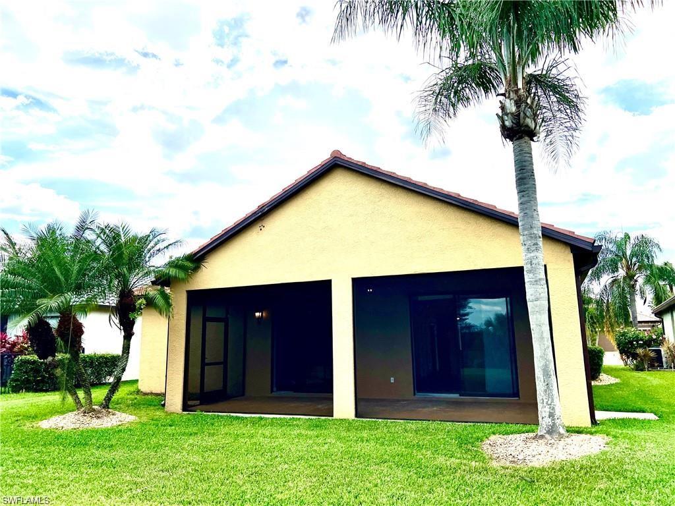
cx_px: 338
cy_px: 253
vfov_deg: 53.1
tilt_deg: +9.9
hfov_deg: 67.3
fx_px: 507
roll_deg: +2.1
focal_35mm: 26
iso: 50
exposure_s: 1/8000
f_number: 1.5
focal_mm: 5.7
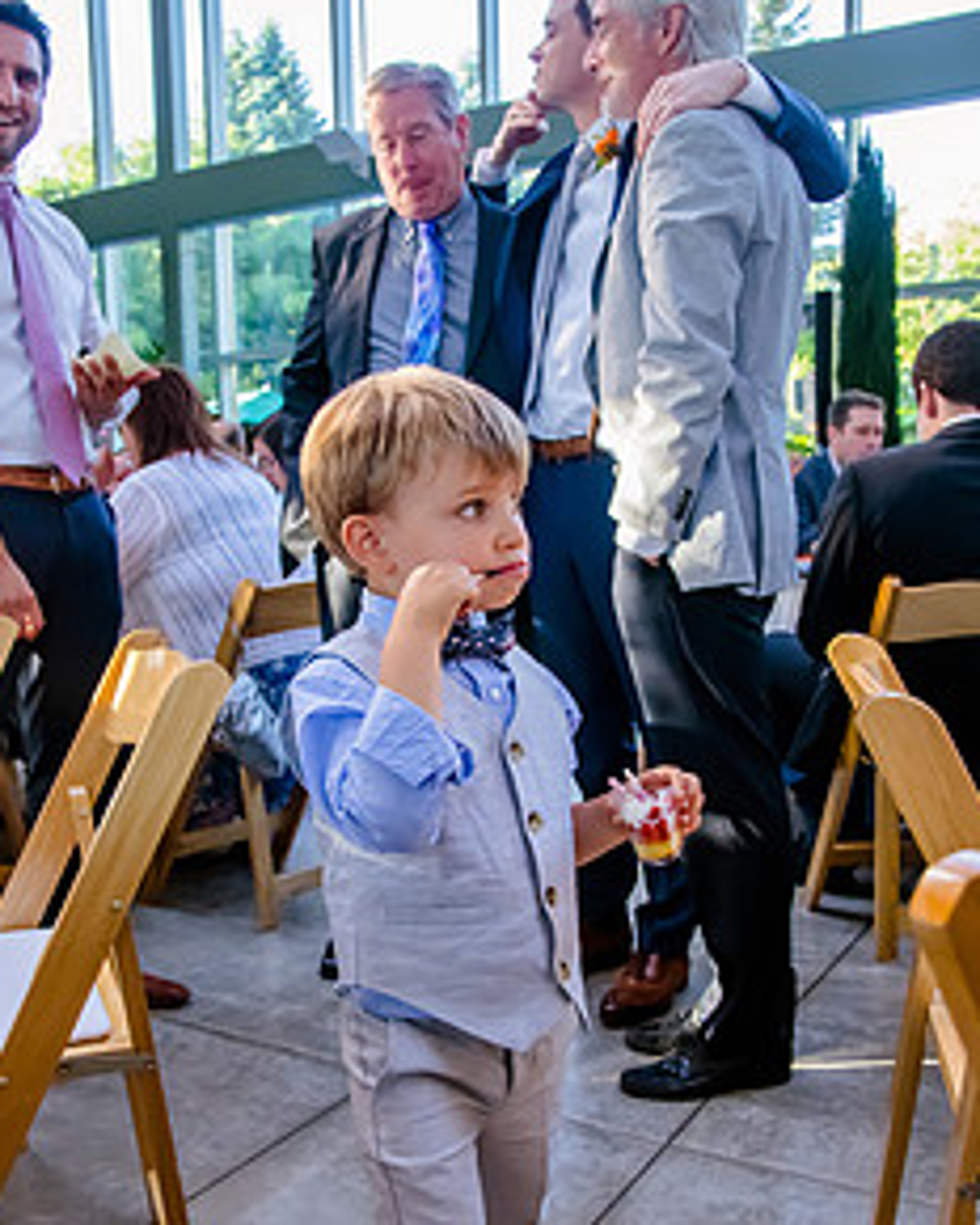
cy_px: 756
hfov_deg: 42.2
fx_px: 1269
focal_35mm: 35
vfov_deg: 51.1
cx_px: 477
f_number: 5
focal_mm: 24
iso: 4000
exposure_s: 1/400
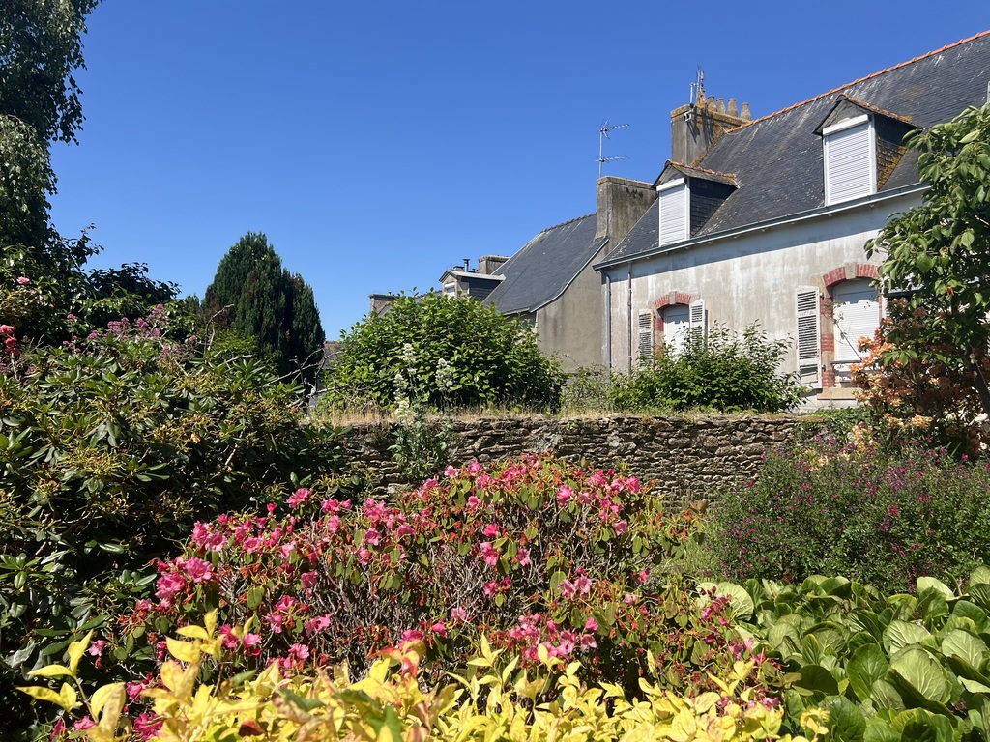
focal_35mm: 26
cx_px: 495
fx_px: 744
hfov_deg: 67.3
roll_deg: -0.3
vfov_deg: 53.1
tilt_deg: +3.4
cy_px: 371
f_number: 1.5
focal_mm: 5.7
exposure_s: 1/3831
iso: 50
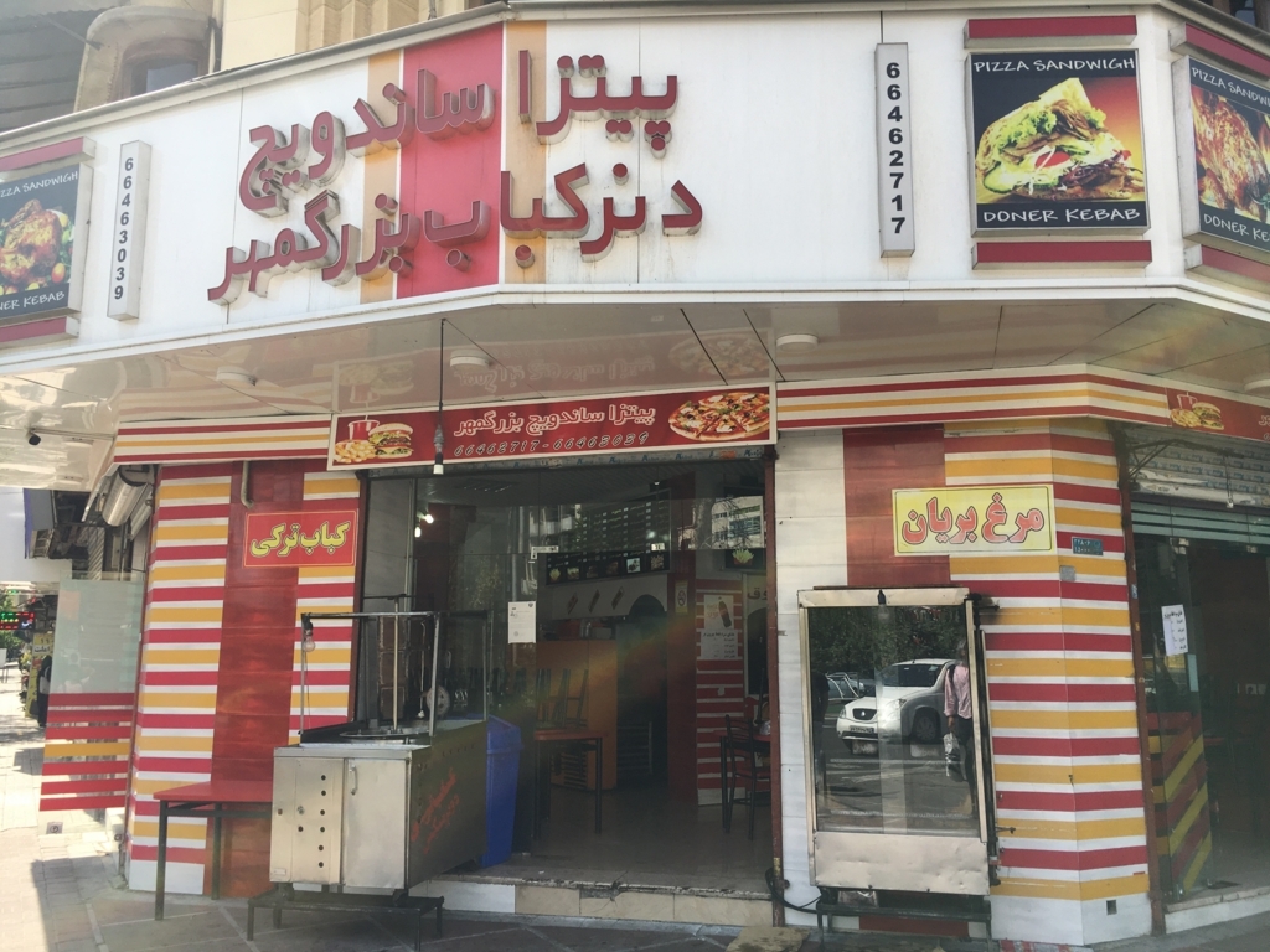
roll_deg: +0.1
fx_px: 1064
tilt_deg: +9.2
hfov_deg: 61.7
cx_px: 635
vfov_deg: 48.2
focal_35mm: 29
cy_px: 476
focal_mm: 4.15
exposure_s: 1/615
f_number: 2.2
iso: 25
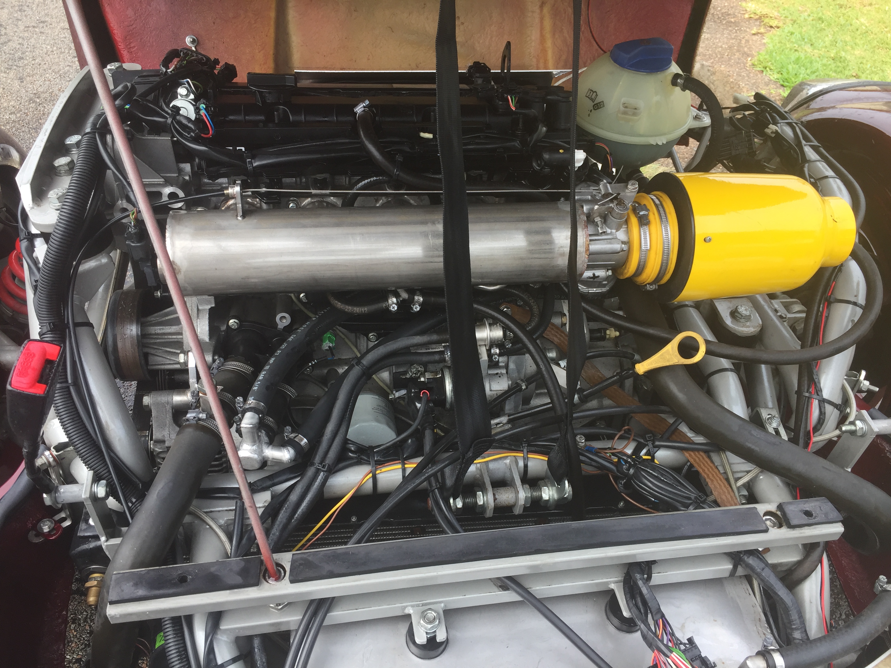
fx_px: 746
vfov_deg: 48.2
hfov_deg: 61.7
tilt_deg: -44.6
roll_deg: -4.3
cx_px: 446
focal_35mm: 29
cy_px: 334
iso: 32
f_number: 2.2
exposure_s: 1/297
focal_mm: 4.15
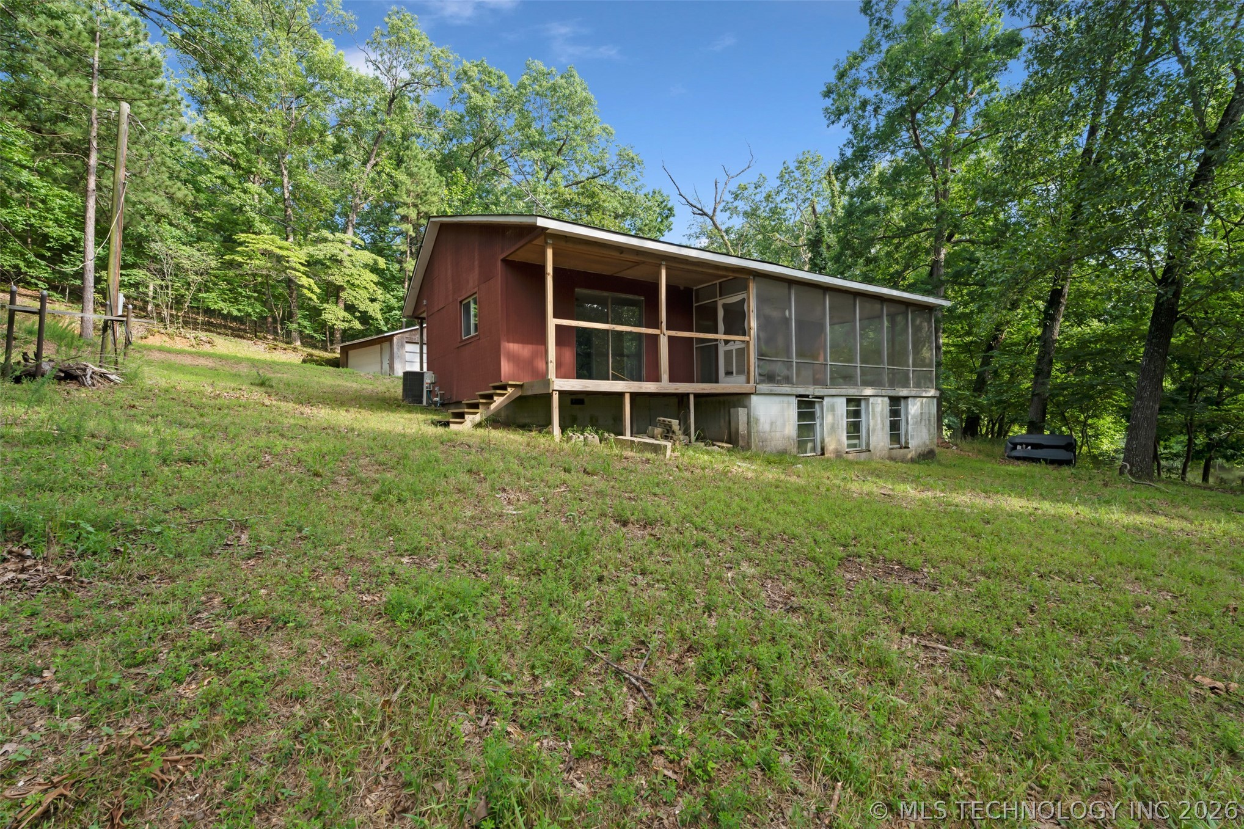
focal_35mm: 16
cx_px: 622
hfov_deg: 96.7
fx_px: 553
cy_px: 414
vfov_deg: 73.7
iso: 200
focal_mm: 16
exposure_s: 1/100
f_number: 9
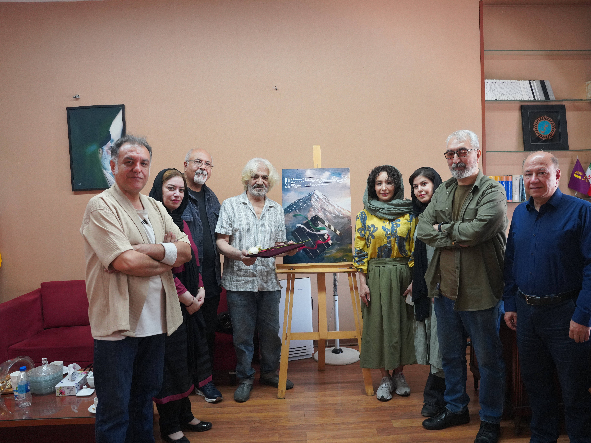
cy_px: 219
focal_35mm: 30
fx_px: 520
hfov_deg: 59.2
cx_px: 303
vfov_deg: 46.2
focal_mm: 27.4
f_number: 4
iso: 2000
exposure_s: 1/160
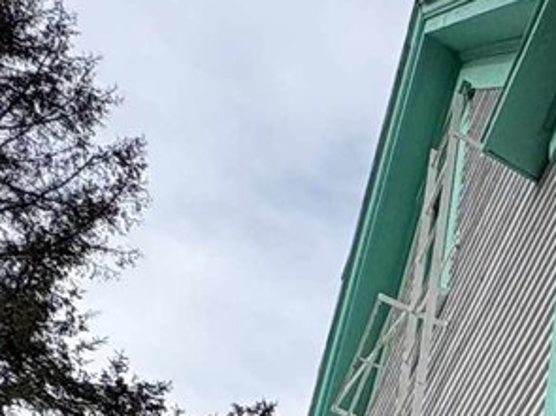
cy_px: 983
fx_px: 1220
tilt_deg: +17.5
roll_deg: -0.1
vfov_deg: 13.9
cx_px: 1035
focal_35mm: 76
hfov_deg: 18.9
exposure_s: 1/1536
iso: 50
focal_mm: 2.22
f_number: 2.2
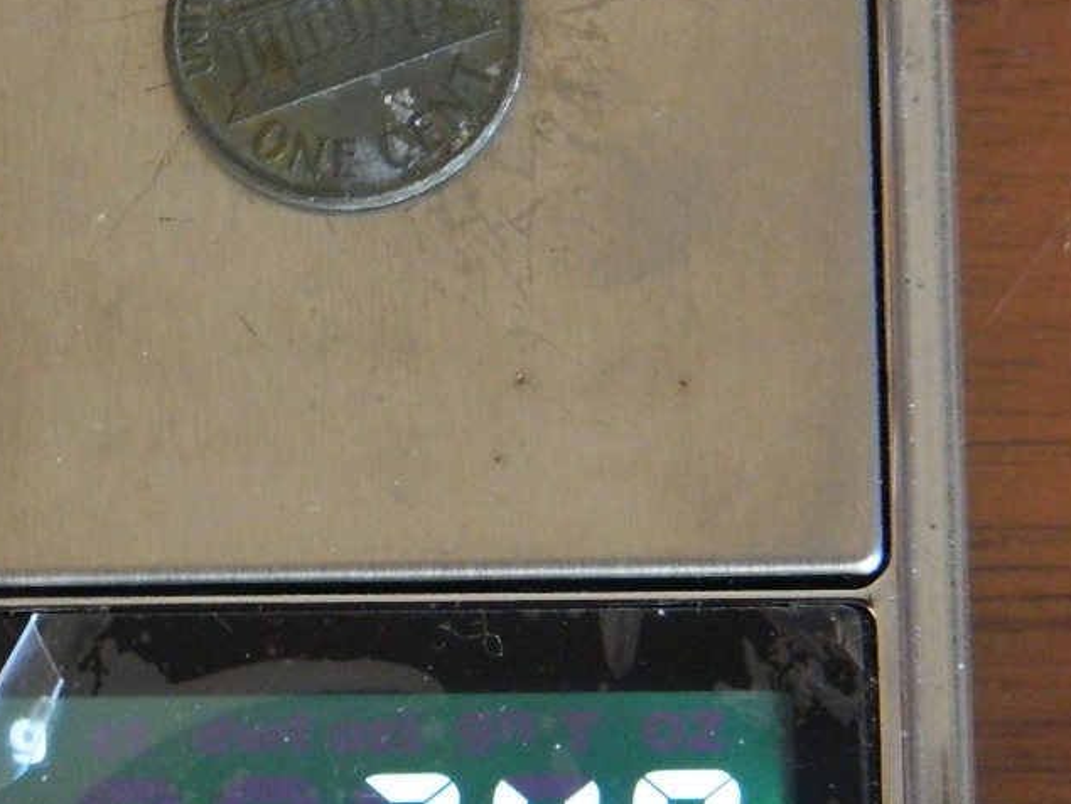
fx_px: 5139
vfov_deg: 9.0
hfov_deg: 11.9
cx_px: 273
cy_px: 447
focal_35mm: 166
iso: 640
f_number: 4.5
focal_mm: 18.6
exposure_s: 1/8
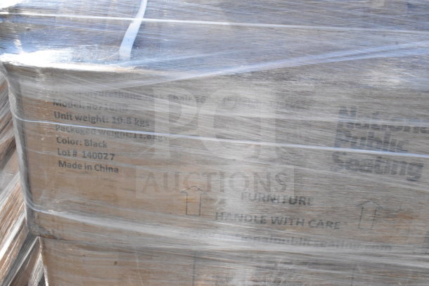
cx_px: 214
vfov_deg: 30.9
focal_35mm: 44
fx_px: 518
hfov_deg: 45.0
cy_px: 143
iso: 6400
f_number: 22
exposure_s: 1/1250
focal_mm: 29
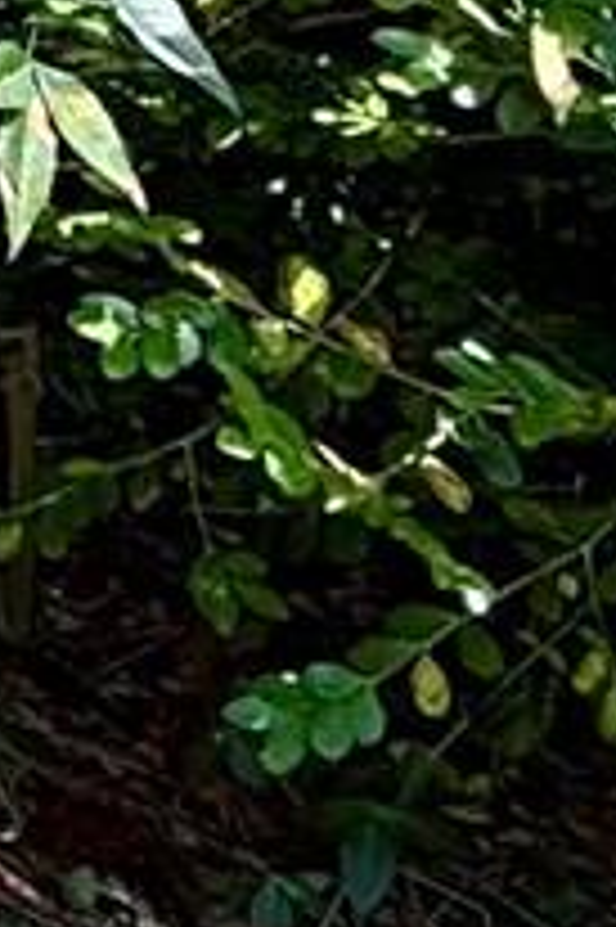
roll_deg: +2.4
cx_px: -2230
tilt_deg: -8.0
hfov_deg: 6.5
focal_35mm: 145
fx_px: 3728
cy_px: -850
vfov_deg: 12.6
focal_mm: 2.22
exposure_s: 1/149
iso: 50
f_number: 2.2
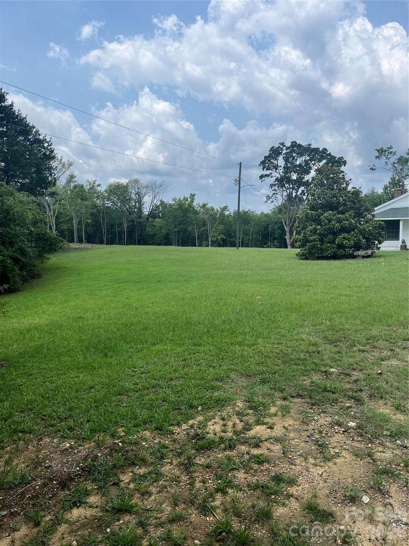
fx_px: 410
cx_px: 204
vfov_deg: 67.3
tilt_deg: -4.9
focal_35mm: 26
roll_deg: +2.4
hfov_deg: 53.1
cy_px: 273
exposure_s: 1/4149
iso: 50
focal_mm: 5.1
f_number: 1.6
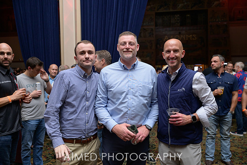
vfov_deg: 42.3
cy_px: 82
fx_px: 213
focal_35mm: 31
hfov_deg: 60.3
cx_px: 124
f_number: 2.8
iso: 2000
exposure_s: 1/200
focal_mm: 31
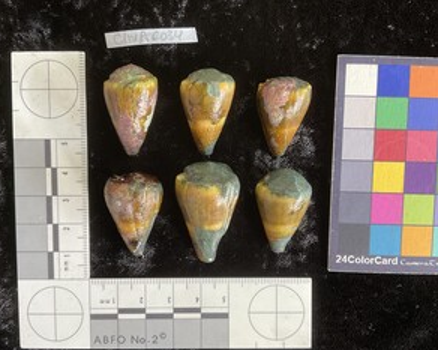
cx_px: 222
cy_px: 184
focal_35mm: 34
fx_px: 440
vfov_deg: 43.3
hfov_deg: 52.9
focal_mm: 3
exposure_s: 1/60
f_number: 1.8
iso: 64
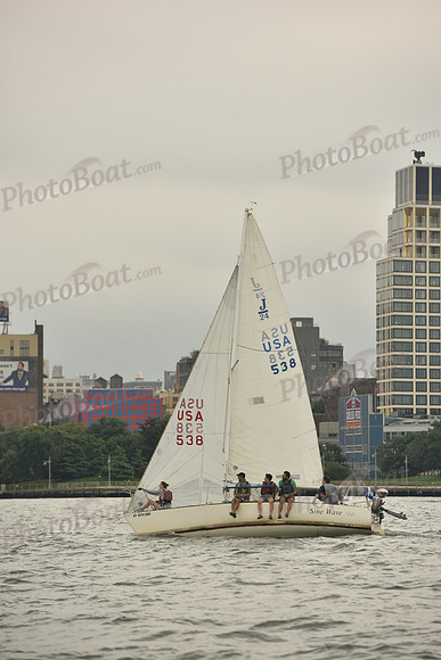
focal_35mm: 190
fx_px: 3489
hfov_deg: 7.2
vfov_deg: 10.8
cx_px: 220
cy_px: 330
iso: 320
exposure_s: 1/1600
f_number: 6.3
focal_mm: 190
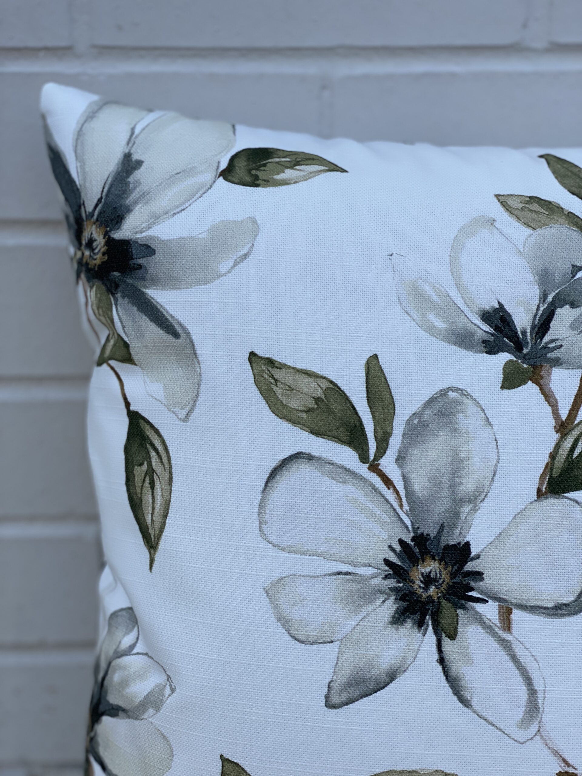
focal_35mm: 52
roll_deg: +0.0
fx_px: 1166
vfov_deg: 36.8
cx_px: 291
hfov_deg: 28.0
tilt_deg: -19.8
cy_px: 388
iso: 20
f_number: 2
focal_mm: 6
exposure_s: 1/685
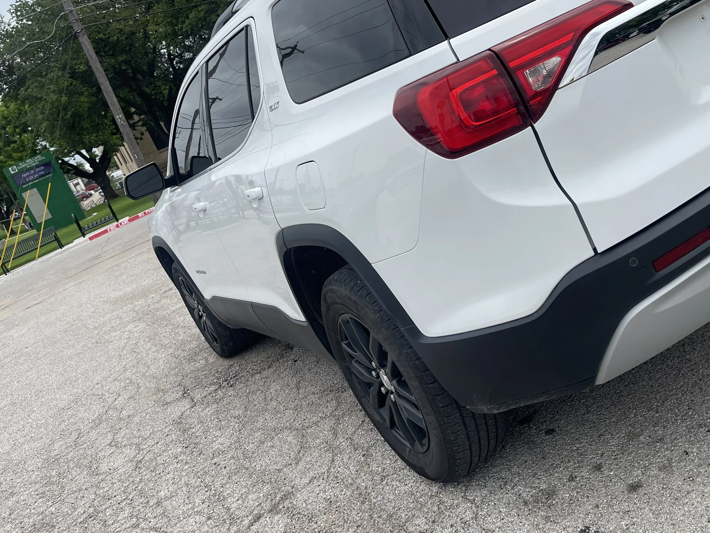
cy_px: 159
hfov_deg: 50.0
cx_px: 501
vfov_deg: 39.0
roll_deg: +22.0
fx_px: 738
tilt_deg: -10.4
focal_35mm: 36
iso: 32
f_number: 1.6
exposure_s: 1/4049
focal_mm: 5.1
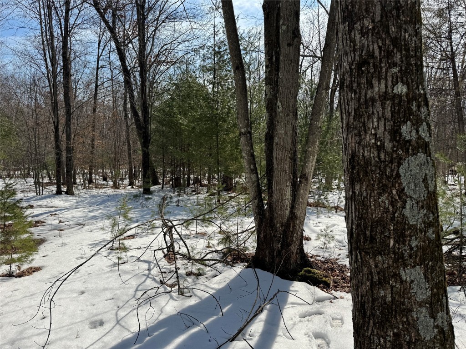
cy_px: 174
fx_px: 323
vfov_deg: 56.8
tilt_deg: -3.2
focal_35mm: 24
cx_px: 233
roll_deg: +1.1
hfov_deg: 71.6
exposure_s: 1/6410
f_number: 1.78
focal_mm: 6.76
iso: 80
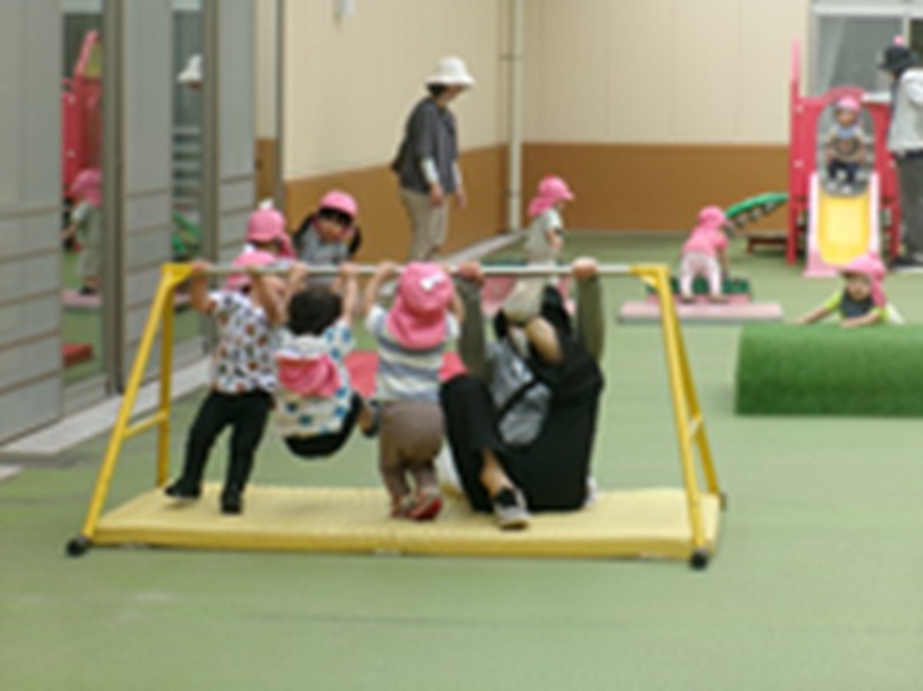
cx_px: 462
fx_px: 3065
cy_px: 346
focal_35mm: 115
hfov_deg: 17.1
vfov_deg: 12.9
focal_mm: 20.6
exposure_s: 1/140
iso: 100
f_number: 6.2
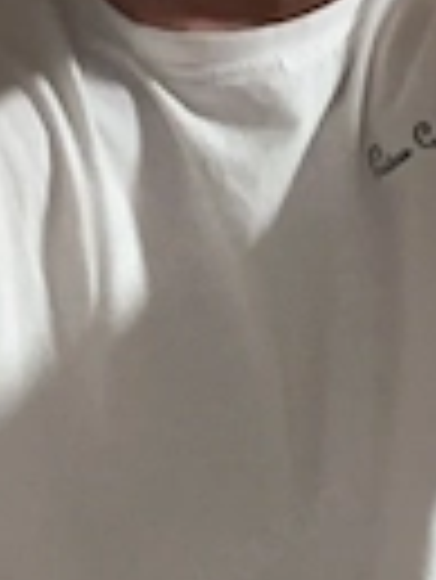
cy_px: 616
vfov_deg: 20.2
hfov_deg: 15.9
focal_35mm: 93
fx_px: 1559
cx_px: 274
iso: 320
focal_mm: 2.71
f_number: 2.2
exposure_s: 1/50
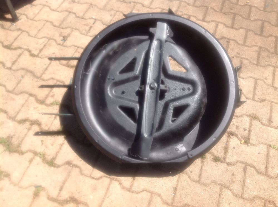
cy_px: 104
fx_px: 281
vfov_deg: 40.6
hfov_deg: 52.7
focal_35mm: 35
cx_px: 139
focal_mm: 4.28
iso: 50
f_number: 2.4
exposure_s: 1/944
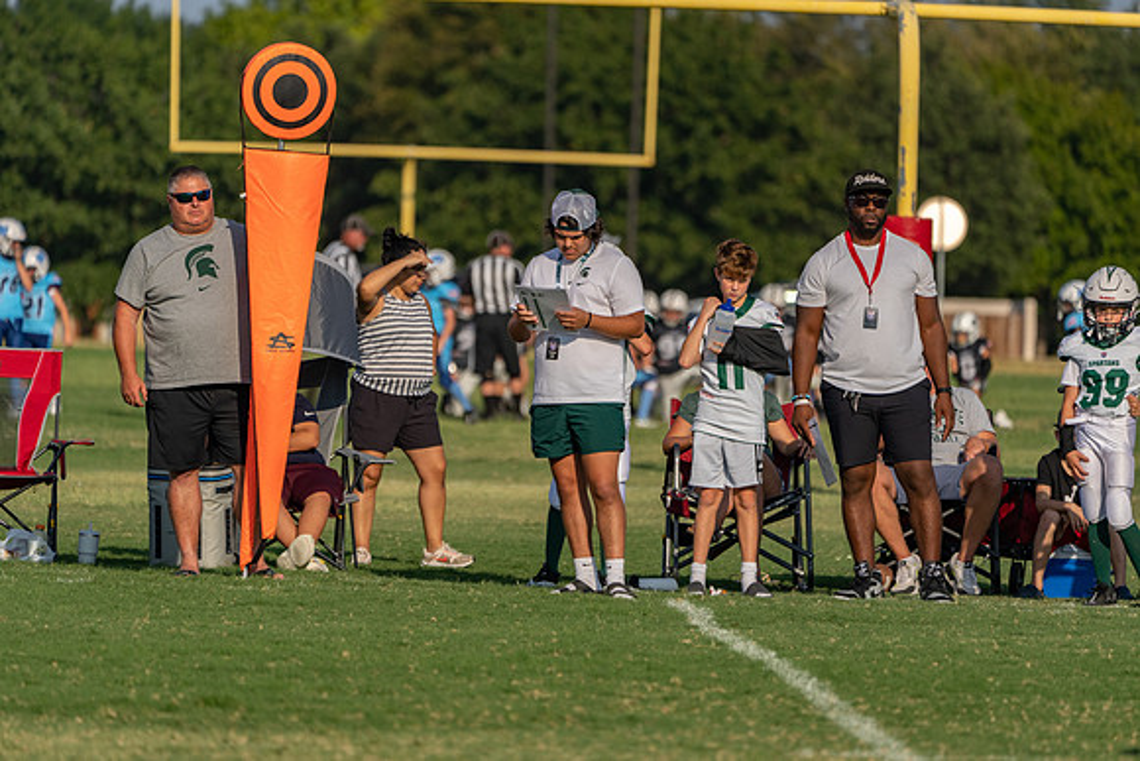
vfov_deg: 3.4
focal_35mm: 400
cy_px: 380
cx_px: 570
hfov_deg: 5.2
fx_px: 12669
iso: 200
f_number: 5.6
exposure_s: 1/1600
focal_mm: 400
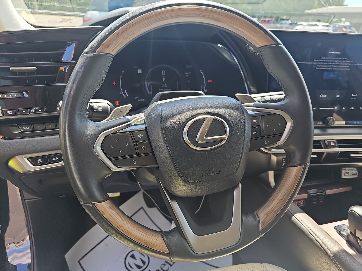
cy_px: 136
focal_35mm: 23
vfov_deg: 58.9
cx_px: 181
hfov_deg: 73.9
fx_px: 241
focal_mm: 6.3
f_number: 1.7
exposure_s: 1/59
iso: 75
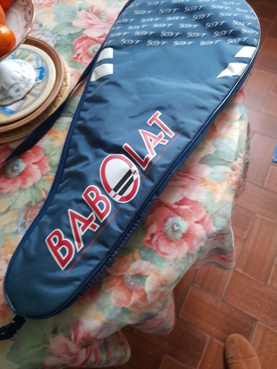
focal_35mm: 27
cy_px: 170
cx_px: 143
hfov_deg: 51.4
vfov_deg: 65.2
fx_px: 288
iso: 500
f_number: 2
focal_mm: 4.6
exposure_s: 1/33
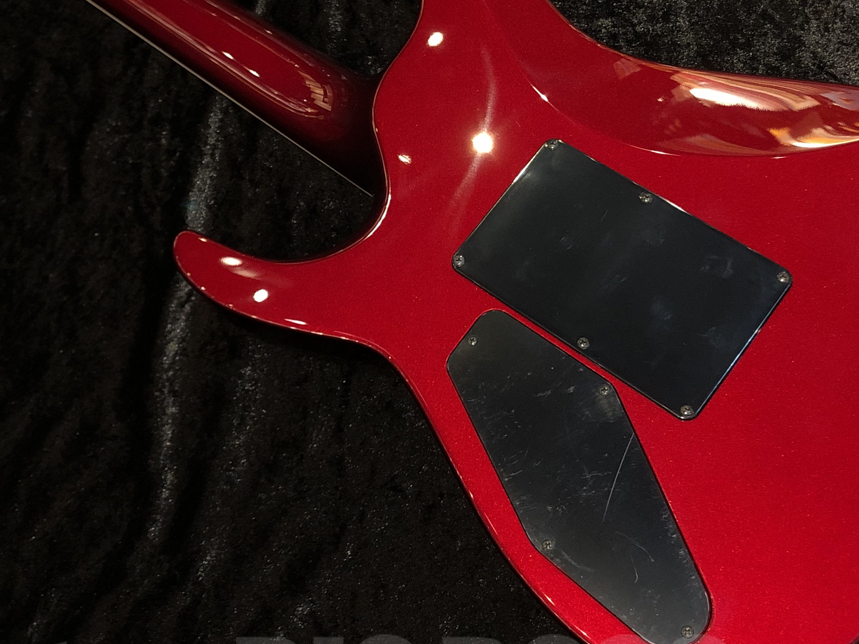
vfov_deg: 27.3
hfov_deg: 36.1
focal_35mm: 53
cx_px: 350
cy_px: 189
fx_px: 1315
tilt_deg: -59.4
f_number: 1.8
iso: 64
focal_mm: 3.99
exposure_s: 1/15
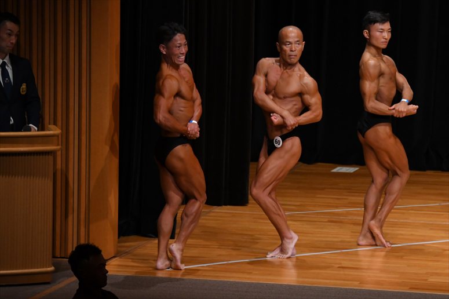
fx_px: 3366
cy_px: 150
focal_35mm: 270
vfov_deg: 5.1
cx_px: 224
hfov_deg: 7.6
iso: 3200
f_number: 5.6
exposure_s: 1/400
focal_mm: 180
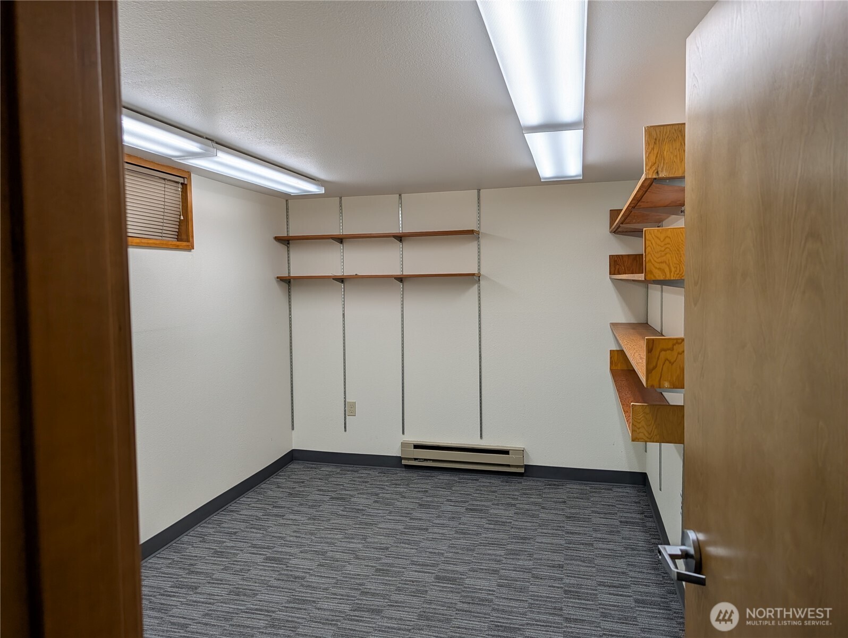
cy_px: 319
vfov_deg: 56.9
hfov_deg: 71.5
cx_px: 424
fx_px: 589
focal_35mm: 24
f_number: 1.68
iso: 19
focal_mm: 6.9
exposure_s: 1/120
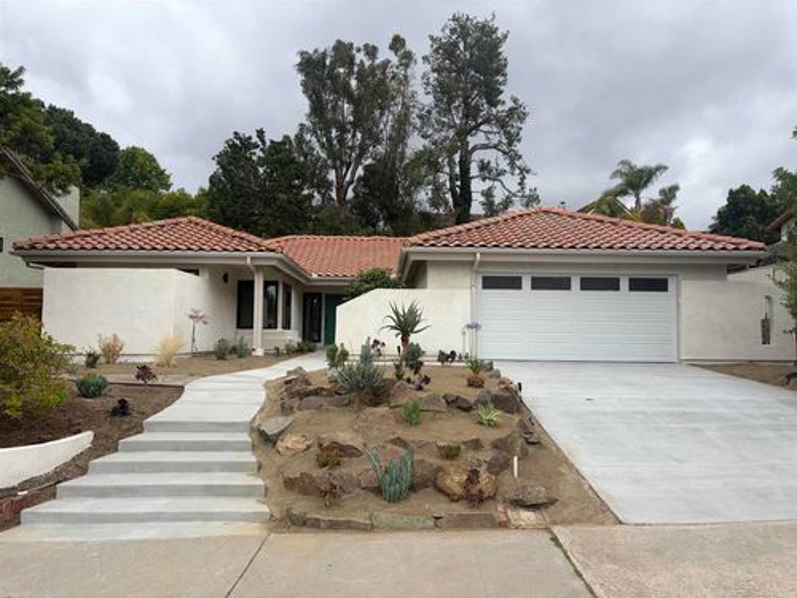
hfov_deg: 67.3
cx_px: 398
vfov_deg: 53.1
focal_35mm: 26
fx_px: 599
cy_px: 299
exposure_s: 1/4065
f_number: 1.6
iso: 50
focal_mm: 5.96
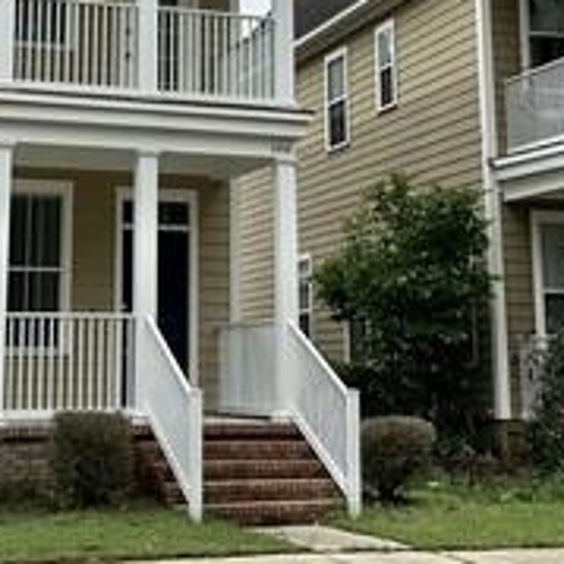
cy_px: -44
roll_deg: +0.2
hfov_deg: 22.6
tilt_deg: +12.5
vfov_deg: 21.7
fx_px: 1401
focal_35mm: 76
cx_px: 154
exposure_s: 1/5263
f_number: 1.78
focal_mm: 6.86
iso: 80
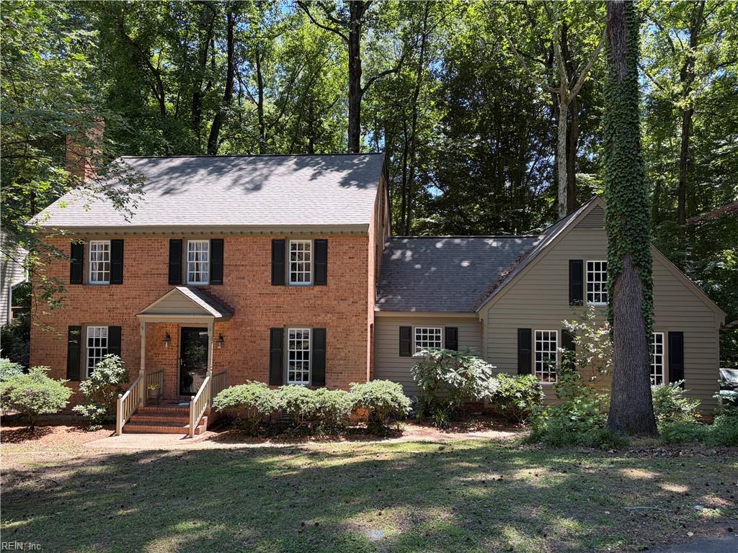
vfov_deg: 53.1
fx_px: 554
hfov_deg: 67.3
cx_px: 369
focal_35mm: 26
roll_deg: -1.4
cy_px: 276
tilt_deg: +3.0
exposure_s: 1/395
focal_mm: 5.96
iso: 64
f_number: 1.6
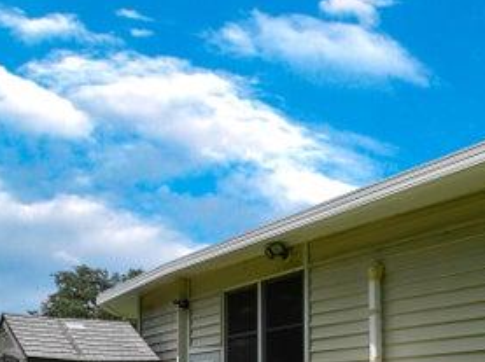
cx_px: 566
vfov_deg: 34.3
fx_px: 490
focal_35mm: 35
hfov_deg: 39.7
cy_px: 411
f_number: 8
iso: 100
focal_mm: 14
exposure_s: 1/320
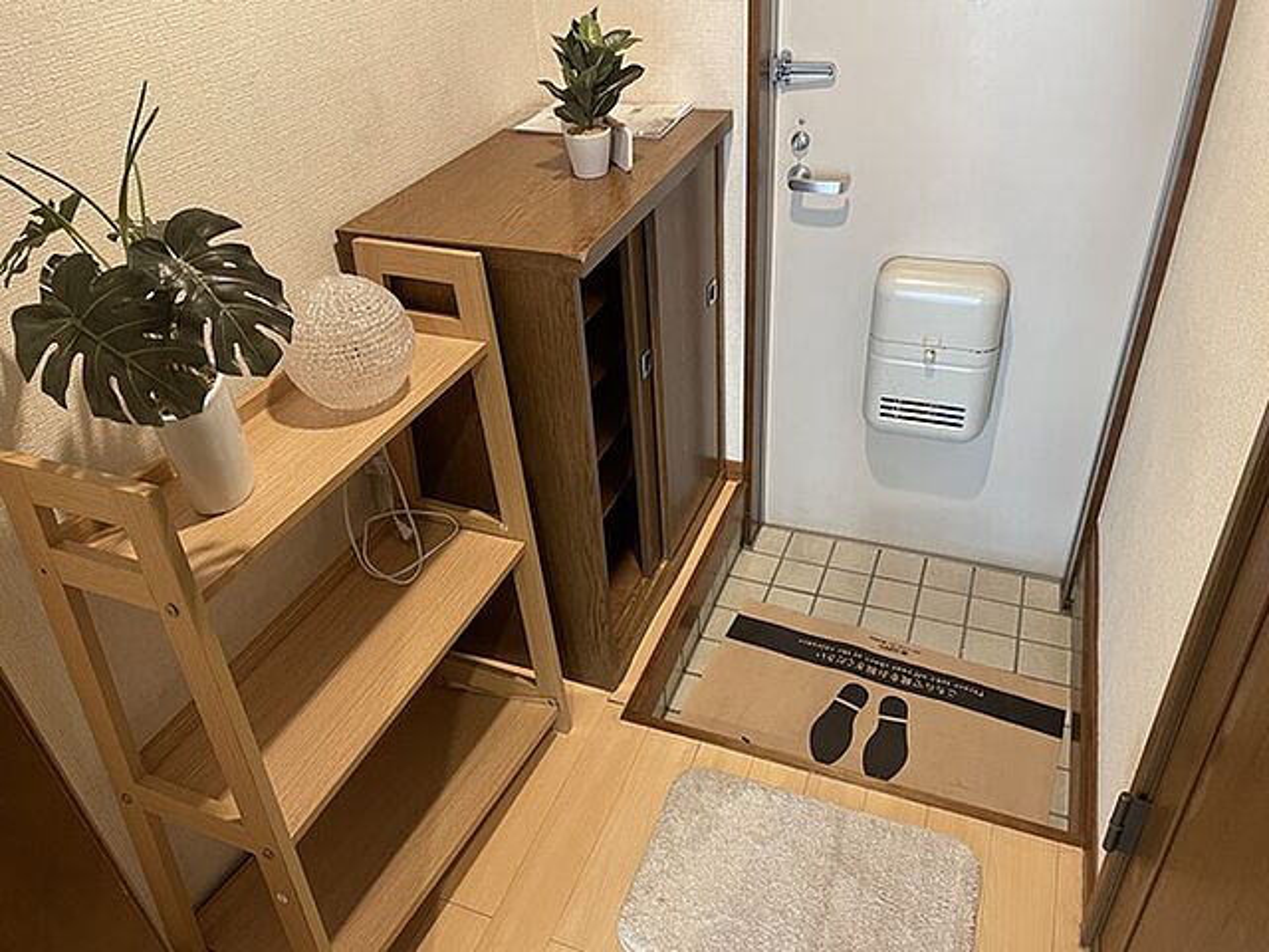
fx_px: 953
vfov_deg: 53.1
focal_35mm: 26
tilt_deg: -34.5
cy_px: 476
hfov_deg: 67.3
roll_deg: +4.4
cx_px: 634
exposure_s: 1/50
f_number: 1.6
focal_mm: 4.2
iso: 250
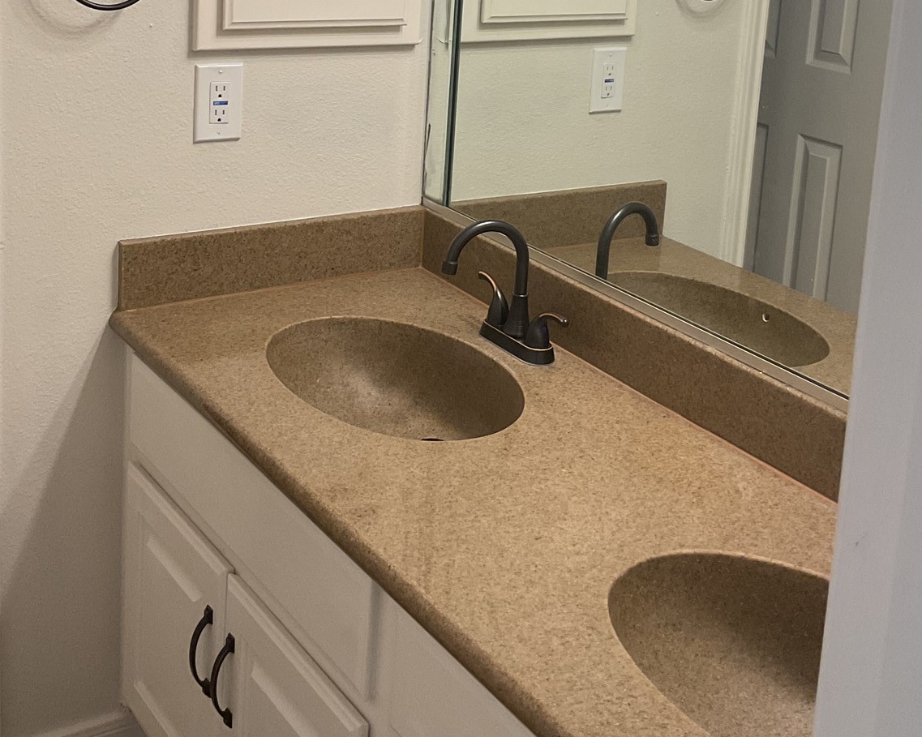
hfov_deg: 36.7
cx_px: 469
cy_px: 97
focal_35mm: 51
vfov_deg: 28.7
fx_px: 1391
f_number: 1.8
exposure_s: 1/120
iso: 64
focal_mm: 3
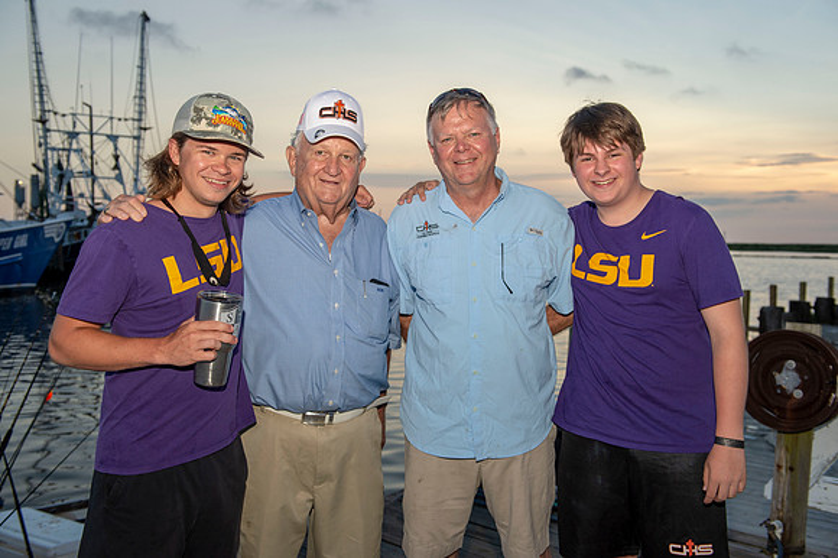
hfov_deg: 53.2
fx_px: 837
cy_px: 279
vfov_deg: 36.8
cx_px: 419
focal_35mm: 36
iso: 200
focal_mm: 36
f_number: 5.6
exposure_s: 1/200
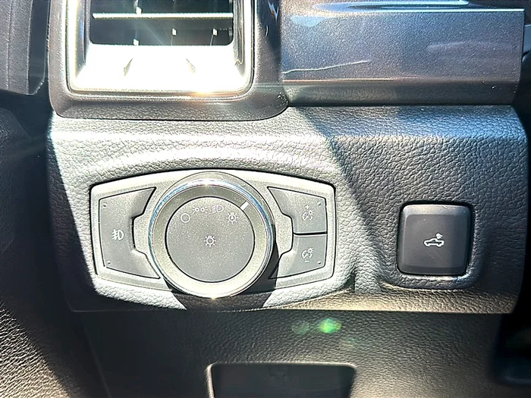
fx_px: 476
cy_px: 199
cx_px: 266
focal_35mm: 31
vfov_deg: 45.4
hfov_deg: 58.4
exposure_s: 1/229
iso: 64
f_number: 1.78
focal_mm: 6.86
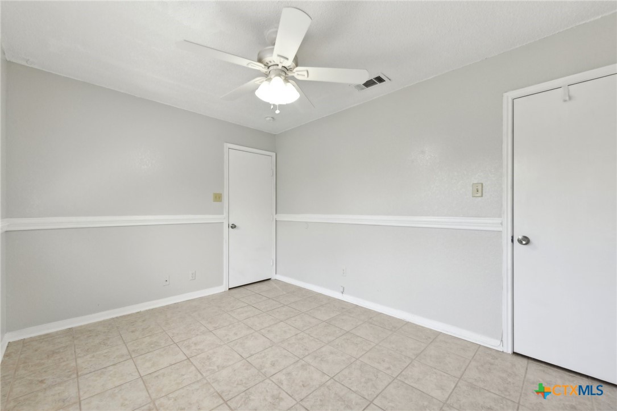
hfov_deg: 104.3
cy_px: 206
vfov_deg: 81.2
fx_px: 240
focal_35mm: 14
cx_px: 308
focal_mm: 14
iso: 400
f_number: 8
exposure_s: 1/80
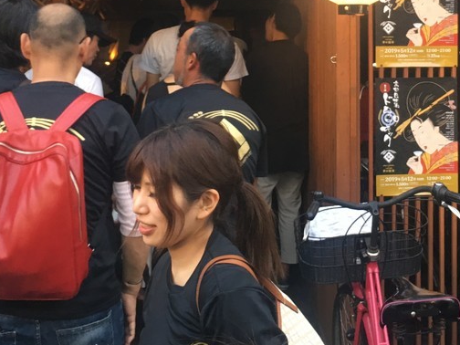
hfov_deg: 27.9
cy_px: 32
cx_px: 326
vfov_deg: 20.8
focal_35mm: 69
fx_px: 917
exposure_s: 1/30
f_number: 2.2
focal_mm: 4.15
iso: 32
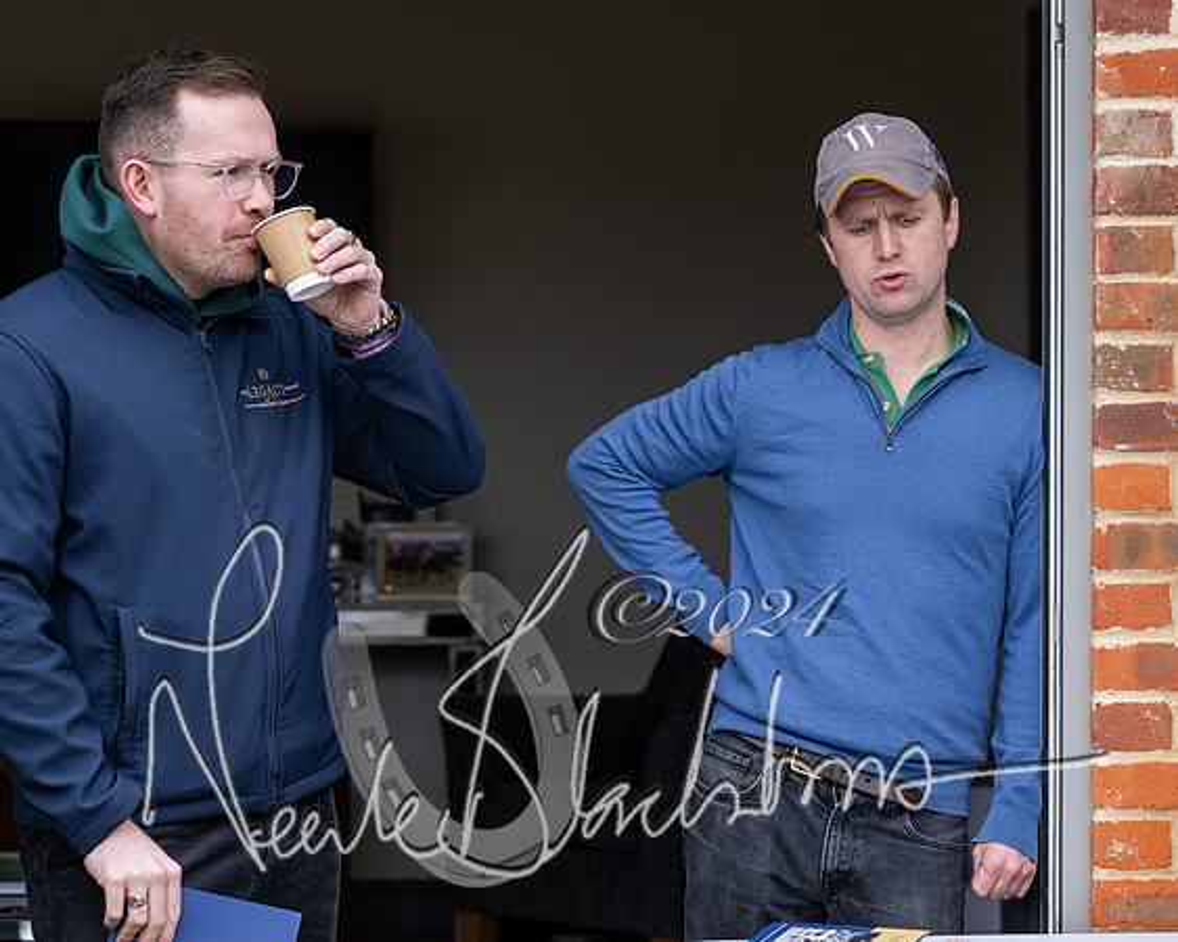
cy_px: 391
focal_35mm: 133
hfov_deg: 14.5
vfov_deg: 11.6
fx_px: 4628
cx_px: 849
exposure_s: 1/250
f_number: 5
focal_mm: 97
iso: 200
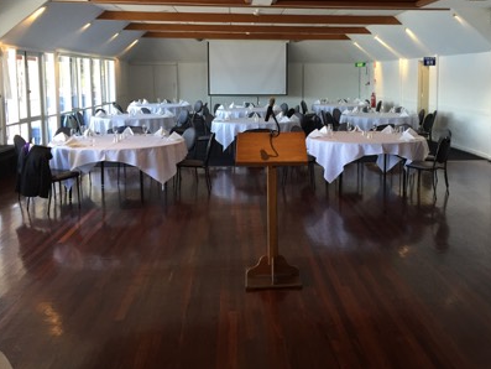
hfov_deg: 48.5
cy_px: 130
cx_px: 304
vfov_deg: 37.4
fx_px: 539
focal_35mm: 38
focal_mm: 4.15
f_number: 2.2
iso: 64
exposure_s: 1/33
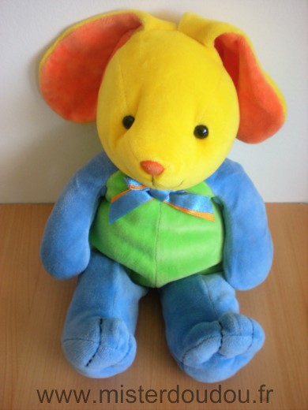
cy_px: 205
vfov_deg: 49.0
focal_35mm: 38
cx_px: 154
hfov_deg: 37.7
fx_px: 451
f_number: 3.1
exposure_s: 1/51.7
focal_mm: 6.3
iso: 200
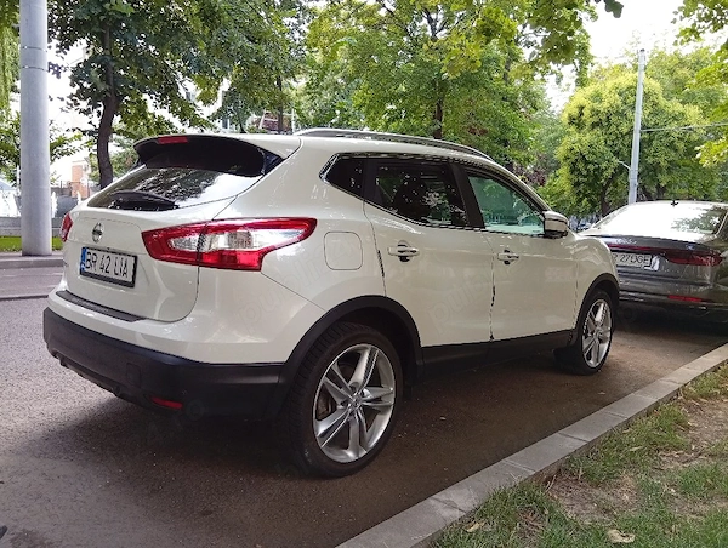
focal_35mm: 27
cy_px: 274
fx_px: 569
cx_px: 364
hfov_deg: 65.2
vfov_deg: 51.5
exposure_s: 1/50.3
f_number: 1.8
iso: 82
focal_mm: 3.84
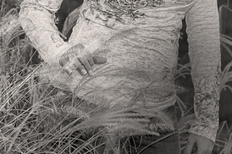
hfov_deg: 9.3
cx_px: 108
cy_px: -25
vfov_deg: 6.1
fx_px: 1429
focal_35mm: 222
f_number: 6.3
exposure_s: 1/80
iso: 320
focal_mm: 135
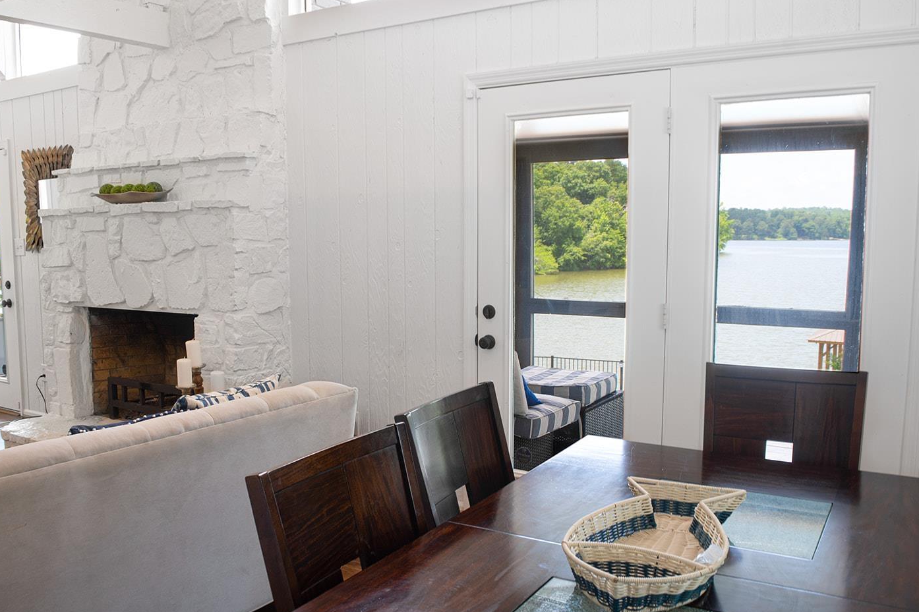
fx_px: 791
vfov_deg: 42.3
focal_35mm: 31
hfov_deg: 60.2
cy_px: 307
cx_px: 414
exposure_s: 1/30
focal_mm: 18
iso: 200
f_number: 8
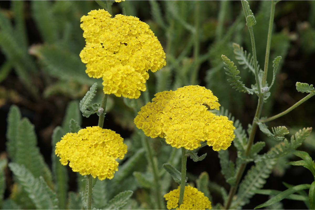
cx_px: 158
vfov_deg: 9.1
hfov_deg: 13.7
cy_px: 105
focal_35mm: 150
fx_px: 1312
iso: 100
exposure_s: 1/320
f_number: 5.6
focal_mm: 100
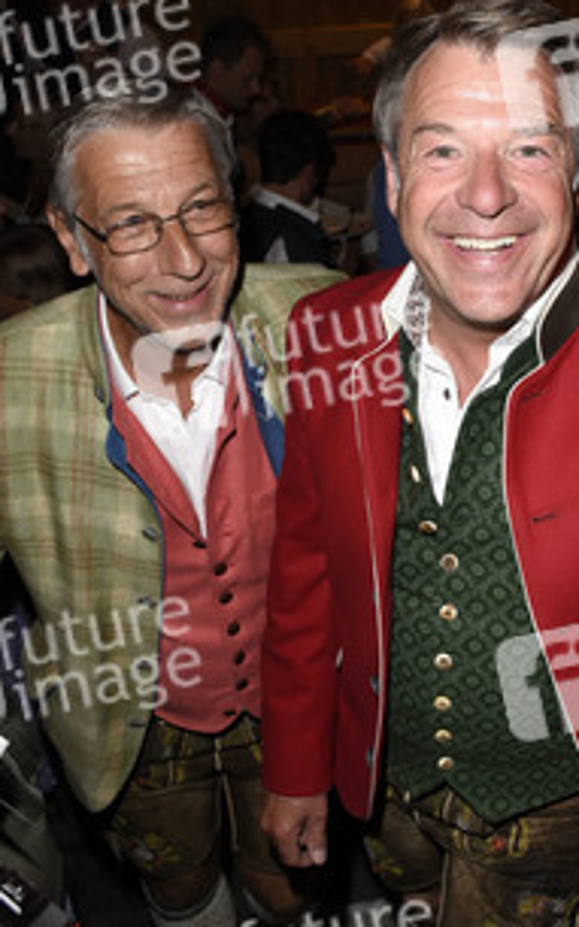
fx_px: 1112
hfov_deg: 29.0
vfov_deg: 45.2
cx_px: 376
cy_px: 518
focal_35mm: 44
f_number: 6.3
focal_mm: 22
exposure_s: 1/60
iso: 800
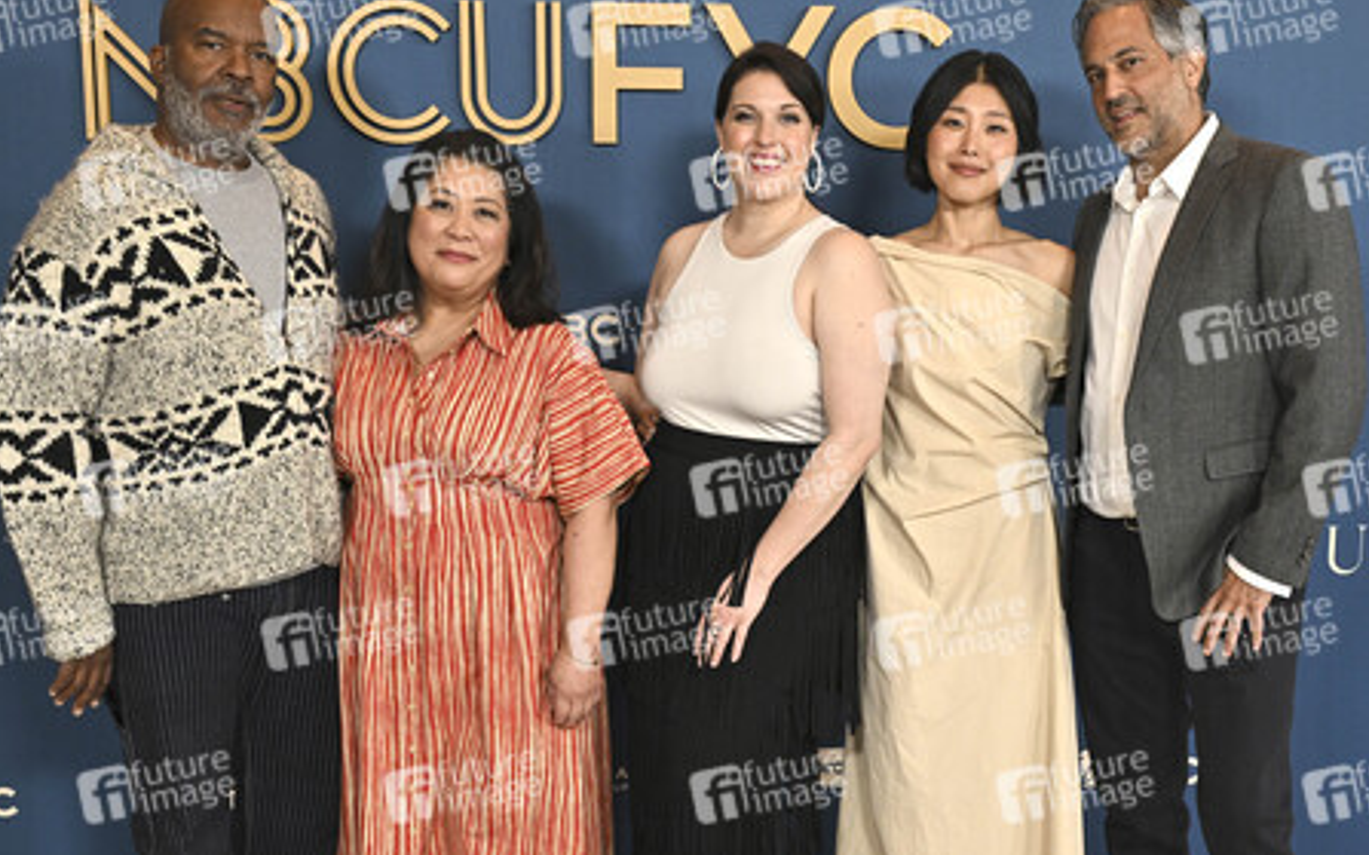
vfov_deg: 35.3
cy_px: 405
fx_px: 1343
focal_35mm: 36
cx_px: 688
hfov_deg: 54.0
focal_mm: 35
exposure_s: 1/320
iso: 2000
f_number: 5
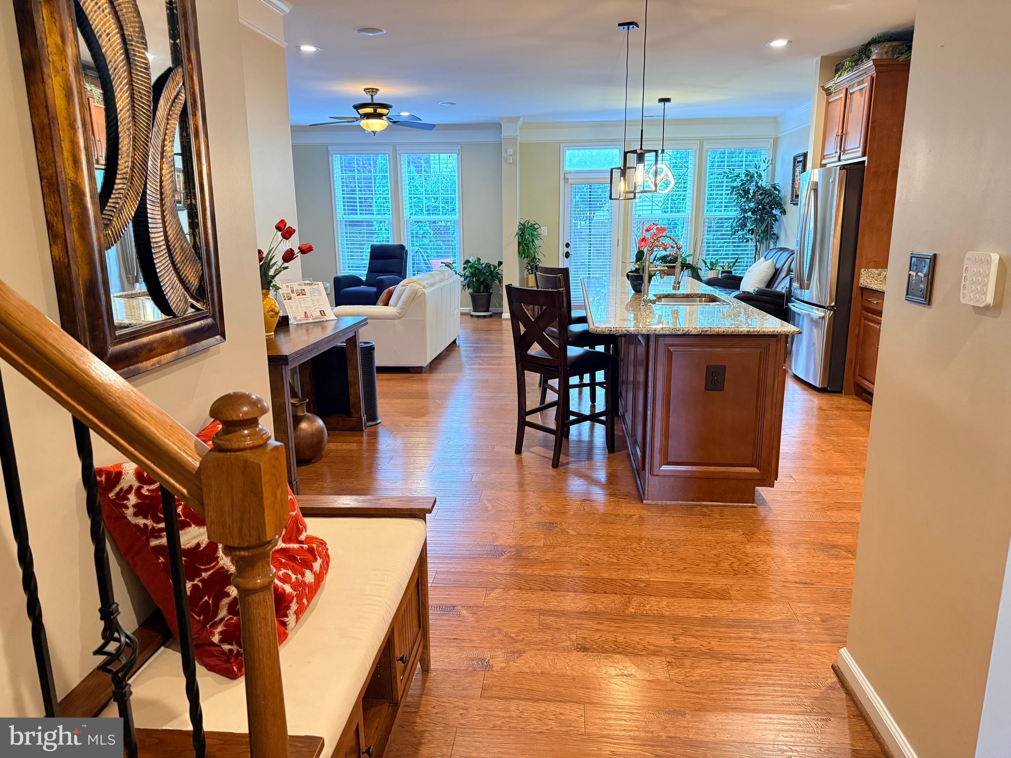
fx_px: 701
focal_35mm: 24
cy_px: 379
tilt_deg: -12.2
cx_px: 506
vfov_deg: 56.8
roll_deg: +0.3
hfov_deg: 71.6
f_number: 1.78
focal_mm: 6.76
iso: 800
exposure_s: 1/60
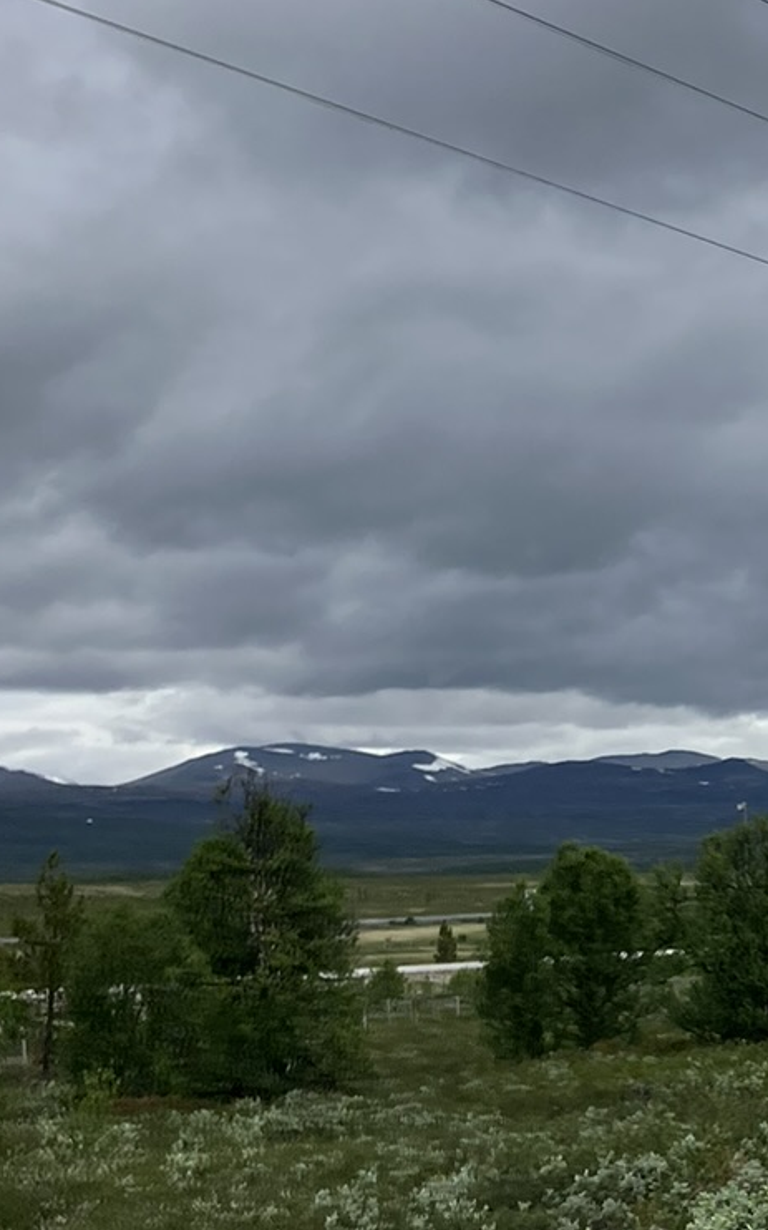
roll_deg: +0.9
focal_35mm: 82
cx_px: 1093
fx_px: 2747
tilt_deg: -2.1
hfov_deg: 15.0
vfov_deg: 25.1
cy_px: 832
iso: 32
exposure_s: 1/1621
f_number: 1.8
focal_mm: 3.99
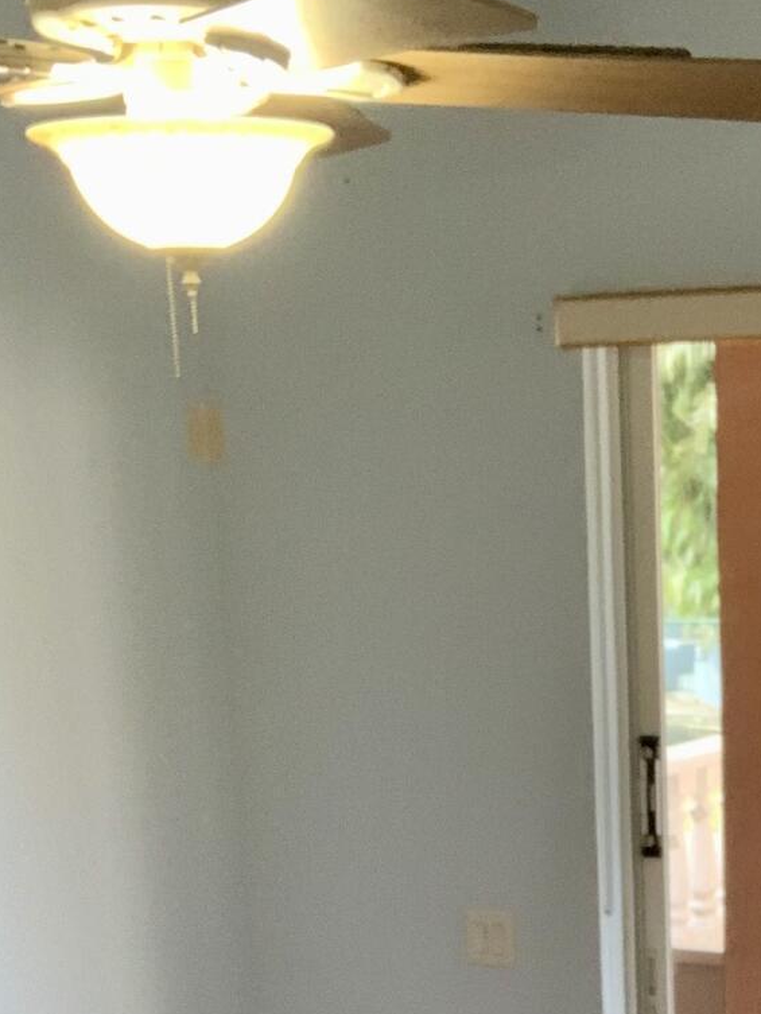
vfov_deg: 21.2
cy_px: 1260
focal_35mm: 85
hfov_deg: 17.2
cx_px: 659
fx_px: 2491
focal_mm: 2.87
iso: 200
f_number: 2.2
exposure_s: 1/60
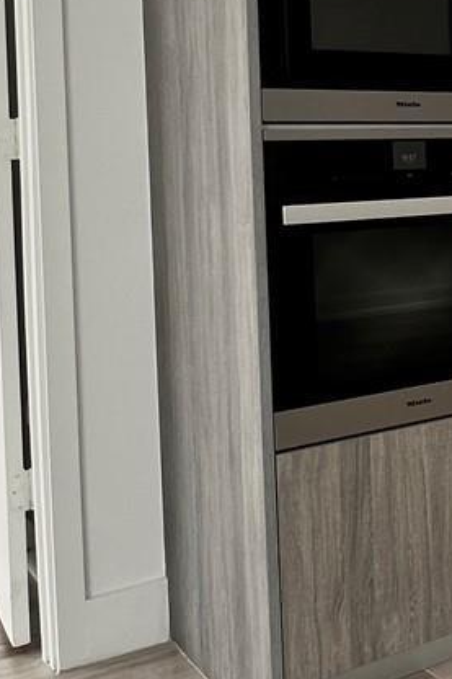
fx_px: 980
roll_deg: +1.1
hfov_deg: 22.4
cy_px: 171
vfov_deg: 37.3
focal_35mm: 52
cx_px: 631
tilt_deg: -1.0
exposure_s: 1/120
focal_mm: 1.57
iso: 50
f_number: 1.8
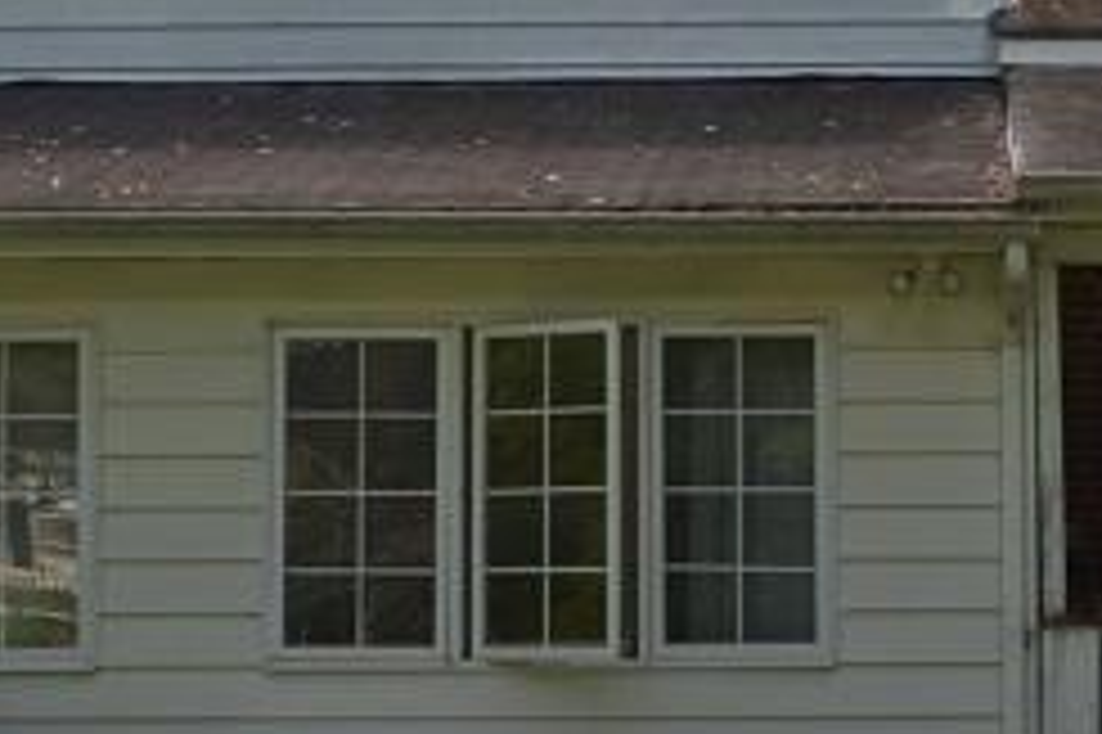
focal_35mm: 110
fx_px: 3365
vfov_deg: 12.4
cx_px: 1048
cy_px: 401
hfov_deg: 18.2
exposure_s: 1/200
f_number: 6.3
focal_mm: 18
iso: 100
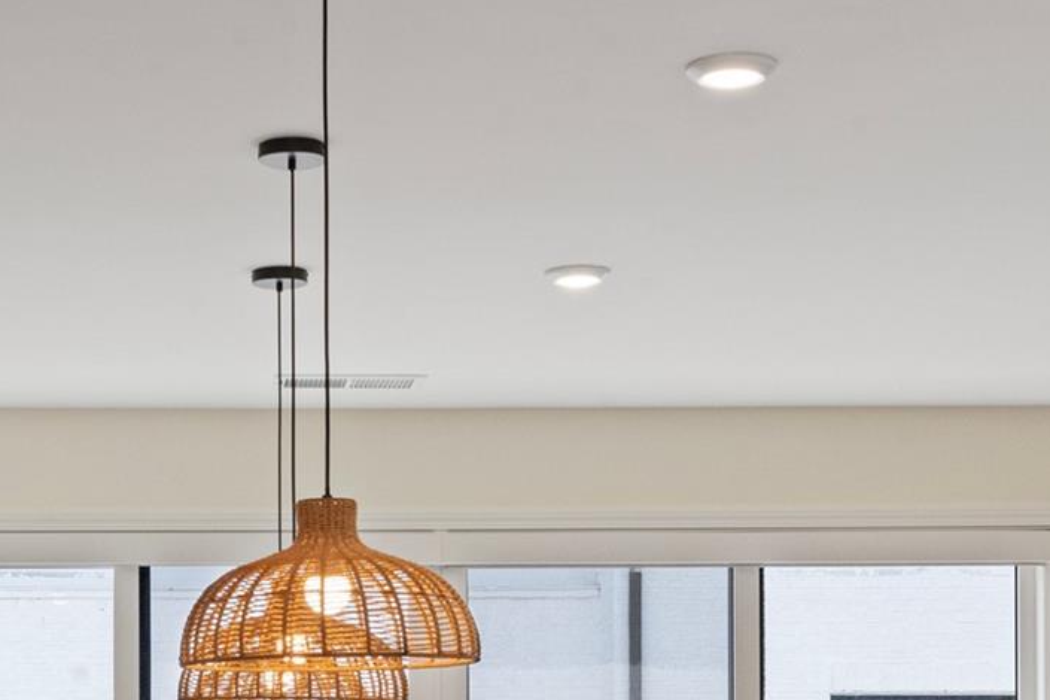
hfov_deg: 22.4
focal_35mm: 90
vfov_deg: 14.7
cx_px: 283
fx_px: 2625
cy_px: 859
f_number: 14
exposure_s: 1/30
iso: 1600
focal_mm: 31
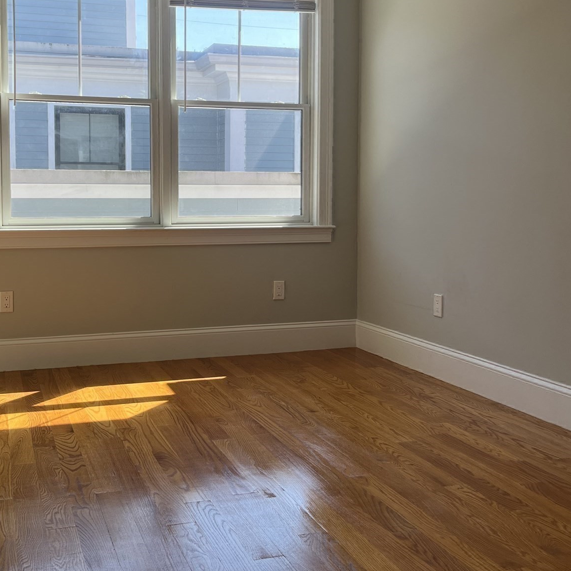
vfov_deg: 40.8
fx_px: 765
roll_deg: +0.1
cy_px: 234
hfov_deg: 40.6
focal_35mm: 41
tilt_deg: -4.3
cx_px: 204
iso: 50
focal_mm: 5.1
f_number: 1.6
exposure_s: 1/309
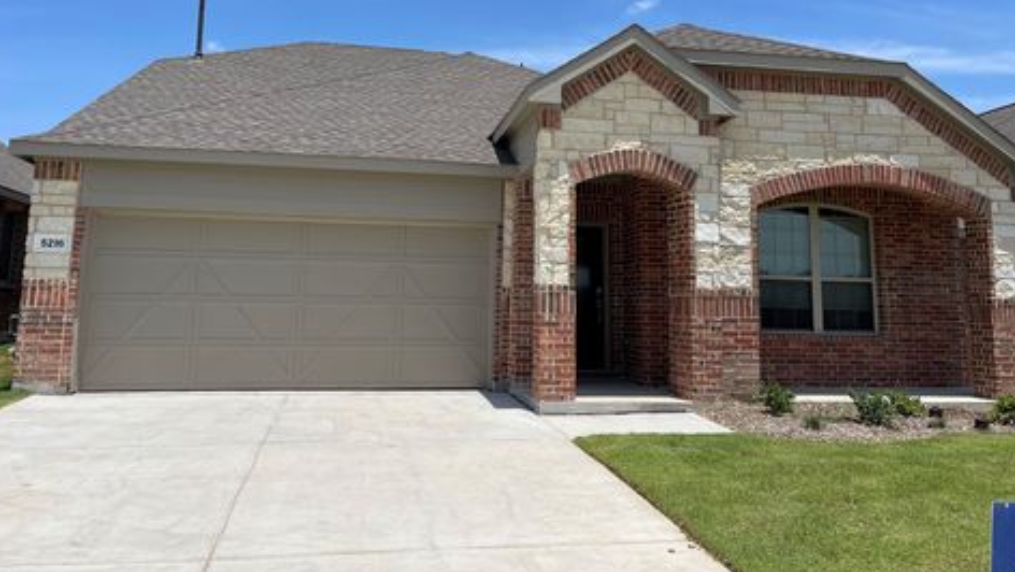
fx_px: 808
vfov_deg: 38.4
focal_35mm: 30
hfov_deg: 64.3
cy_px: 180
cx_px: 514
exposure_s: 1/4902
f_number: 1.6
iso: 32
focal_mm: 5.1
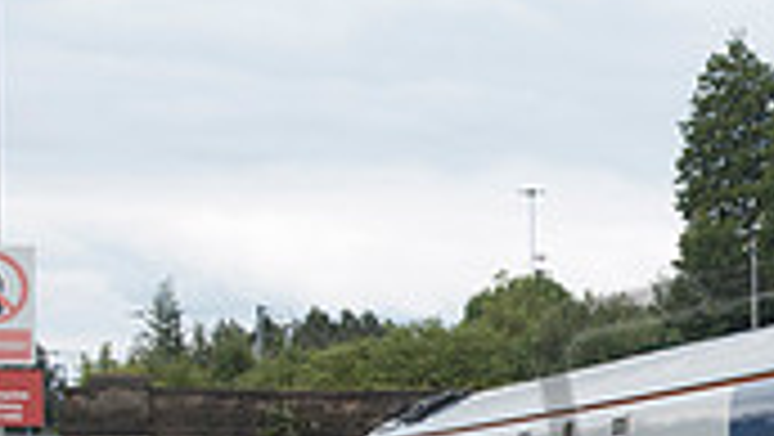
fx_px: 3363
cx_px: 1184
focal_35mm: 164
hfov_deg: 12.4
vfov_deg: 7.3
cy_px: 620
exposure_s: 1/160
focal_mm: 31
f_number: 7.1
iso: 200
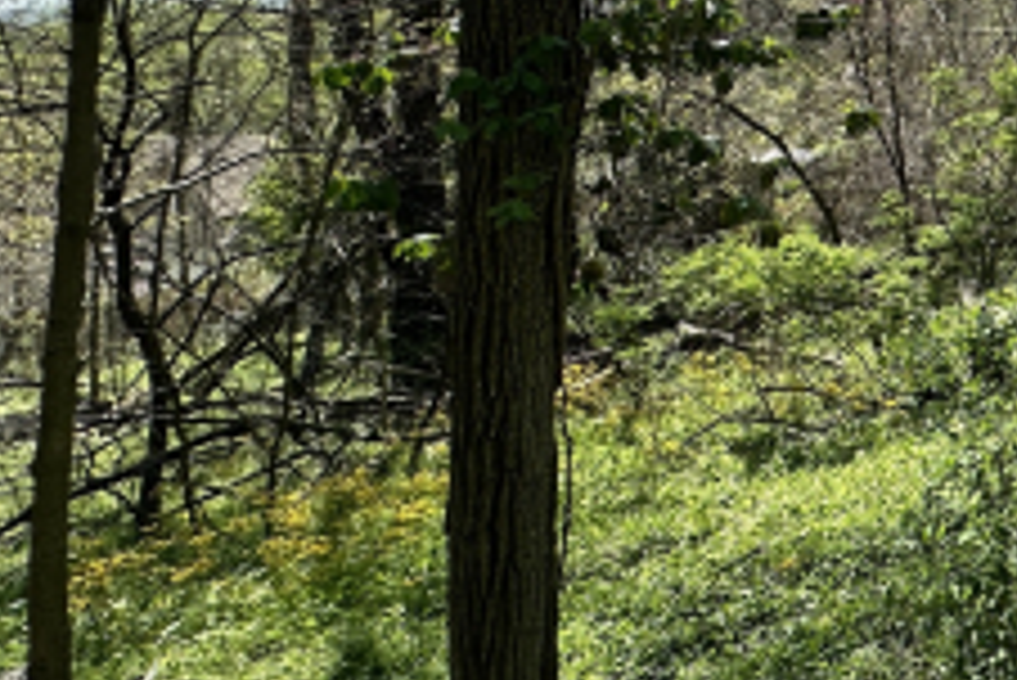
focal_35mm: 43
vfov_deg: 28.8
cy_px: -36
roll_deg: +2.8
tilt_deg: -0.6
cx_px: 1442
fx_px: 1215
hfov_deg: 30.6
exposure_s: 1/1171
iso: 40
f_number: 2.2
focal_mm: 2.22
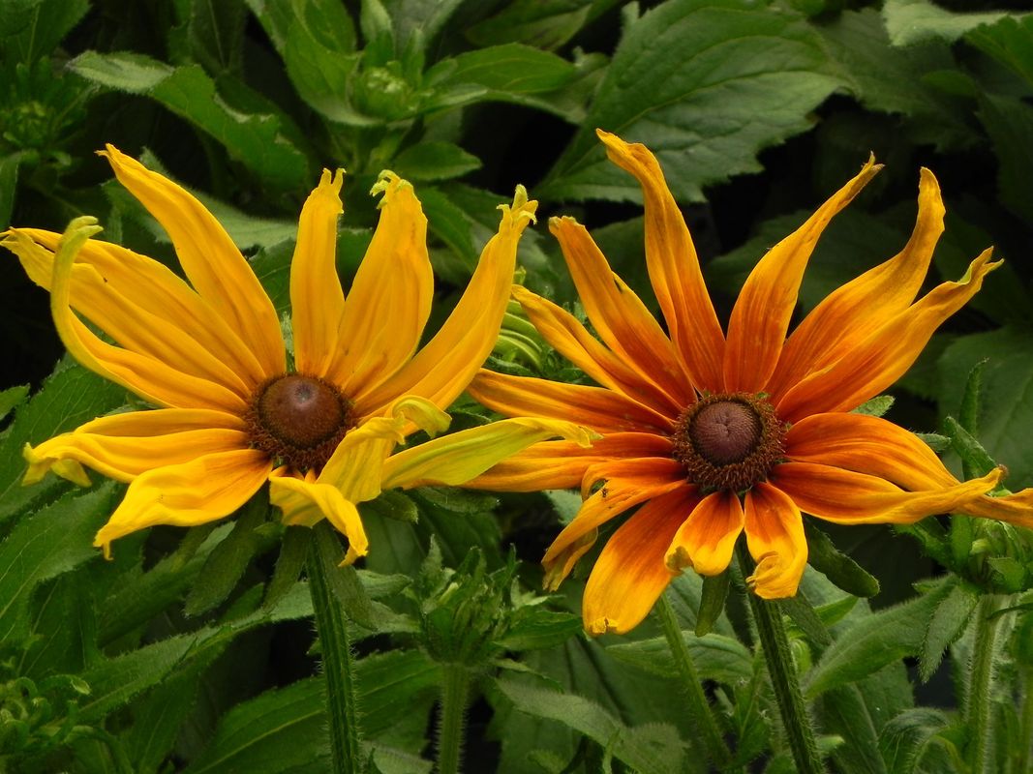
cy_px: 387
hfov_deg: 18.7
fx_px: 3133
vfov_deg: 14.1
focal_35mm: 105
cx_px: 516
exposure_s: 1/400
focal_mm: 18.8
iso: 160
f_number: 4.5
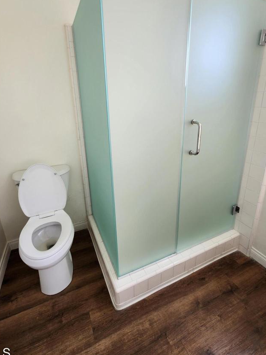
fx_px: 164
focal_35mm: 16
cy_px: 154
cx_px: 130
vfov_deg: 94.0
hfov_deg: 78.1
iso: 64
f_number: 2.2
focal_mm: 2.2
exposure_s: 1/60
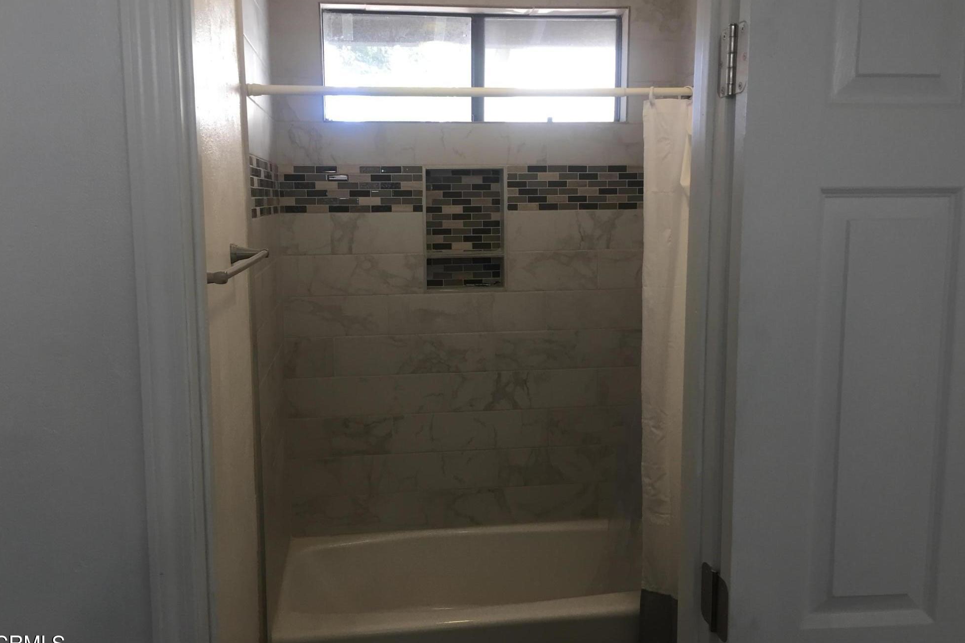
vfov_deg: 42.3
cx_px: 486
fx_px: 831
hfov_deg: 60.3
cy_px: 305
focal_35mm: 31
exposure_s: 1/40
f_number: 2.2
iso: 32
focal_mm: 4.15
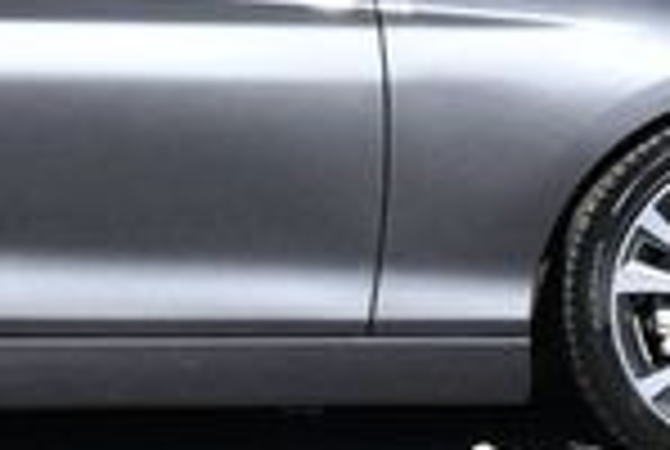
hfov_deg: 6.8
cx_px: -72
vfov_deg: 4.6
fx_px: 5613
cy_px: -225
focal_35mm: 301
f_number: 8
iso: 160
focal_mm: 35
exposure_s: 1/250
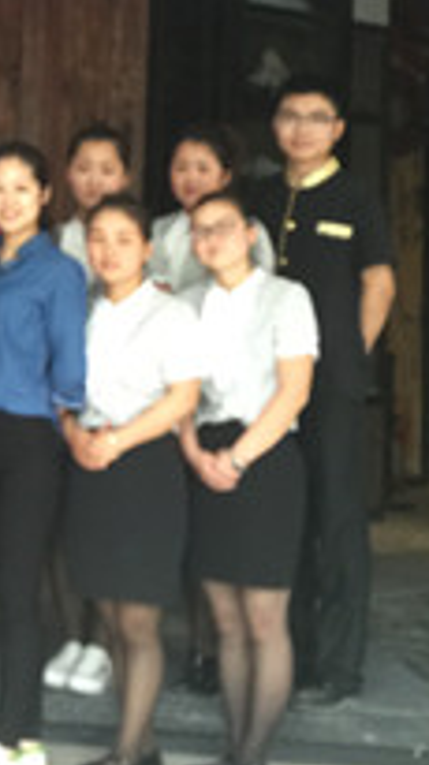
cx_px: -239
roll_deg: -3.2
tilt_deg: +3.1
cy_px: 159
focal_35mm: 77
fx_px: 1560
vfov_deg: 27.0
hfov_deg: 14.5
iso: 80
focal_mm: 4.15
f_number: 2.2
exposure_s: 1/17
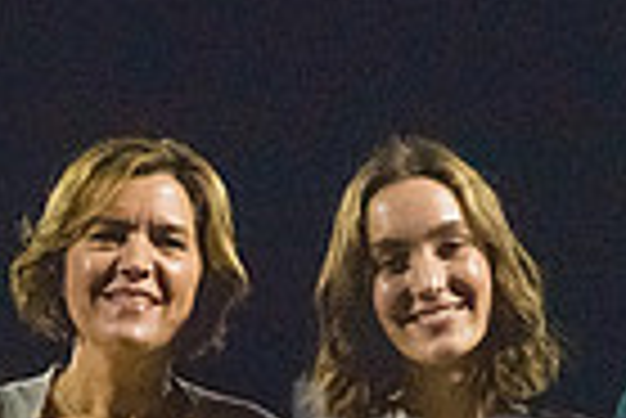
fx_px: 3481
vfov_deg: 6.8
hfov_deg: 10.3
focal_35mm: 200
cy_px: 542
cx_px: 432
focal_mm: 48
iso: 8000
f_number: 5
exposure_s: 1/500
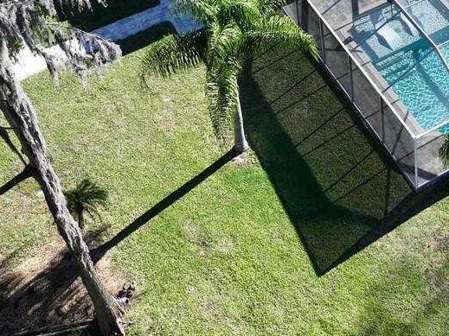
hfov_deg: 25.2
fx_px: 960
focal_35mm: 74
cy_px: -144
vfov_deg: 18.1
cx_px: 434
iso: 100
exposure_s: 1/160
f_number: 3.2
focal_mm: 12.29
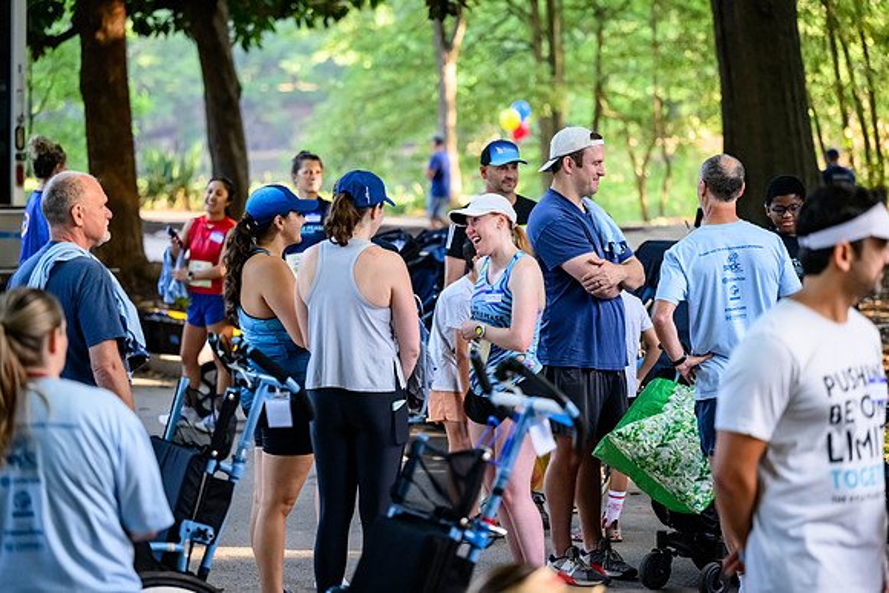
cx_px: 444
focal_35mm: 113
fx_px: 2797
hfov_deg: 18.1
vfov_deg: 12.1
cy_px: 296
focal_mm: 110
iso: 3200
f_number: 2.8
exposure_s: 1/800
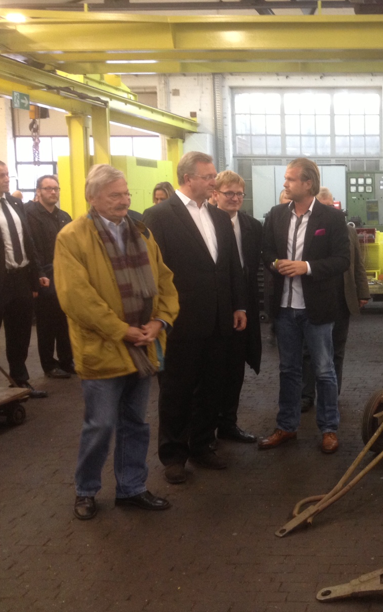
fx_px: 835
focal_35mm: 50
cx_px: 409
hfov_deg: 24.3
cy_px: 305
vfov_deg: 40.3
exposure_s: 1/20
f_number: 2.4
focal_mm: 4.28
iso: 160
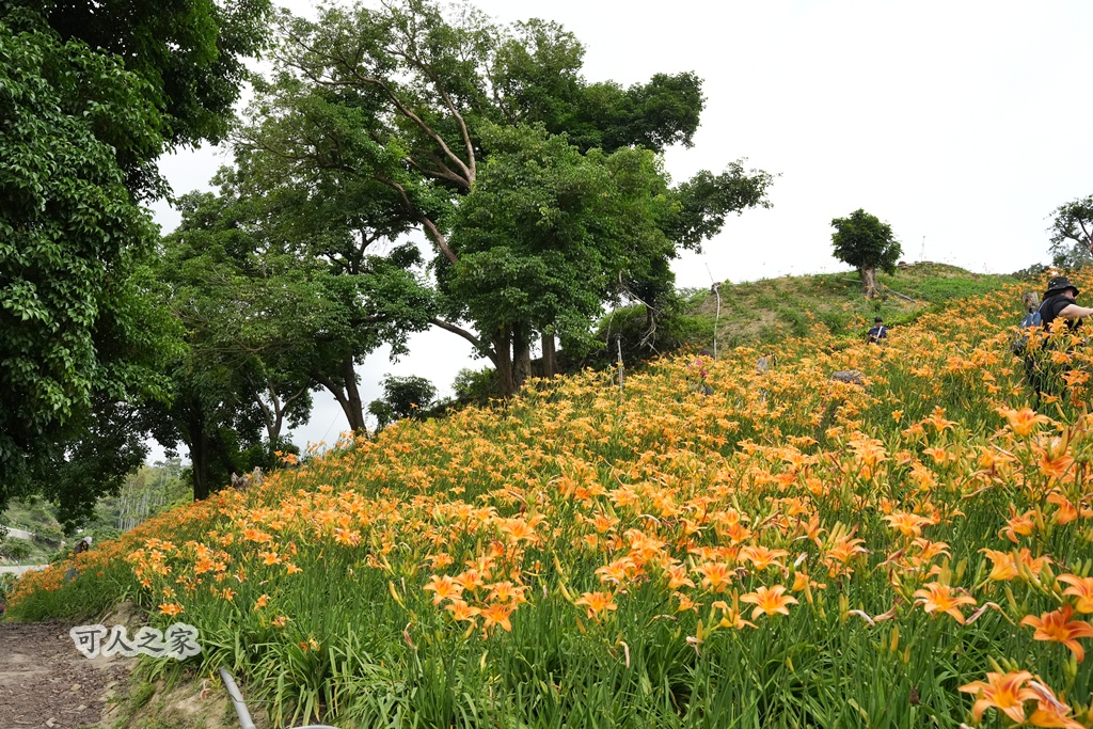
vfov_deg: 44.7
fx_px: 887
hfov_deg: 63.3
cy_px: 364
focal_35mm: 29
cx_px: 546
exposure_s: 1/2000
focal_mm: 29.2
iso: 3200
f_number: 8
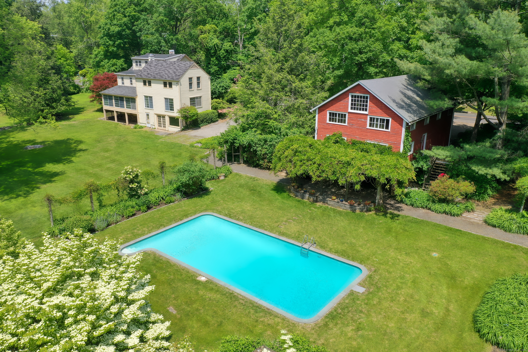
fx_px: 411
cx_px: 264
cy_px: 176
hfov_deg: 65.5
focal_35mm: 28
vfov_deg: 46.4
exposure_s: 1/400
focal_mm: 10.26
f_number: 5.6
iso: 100
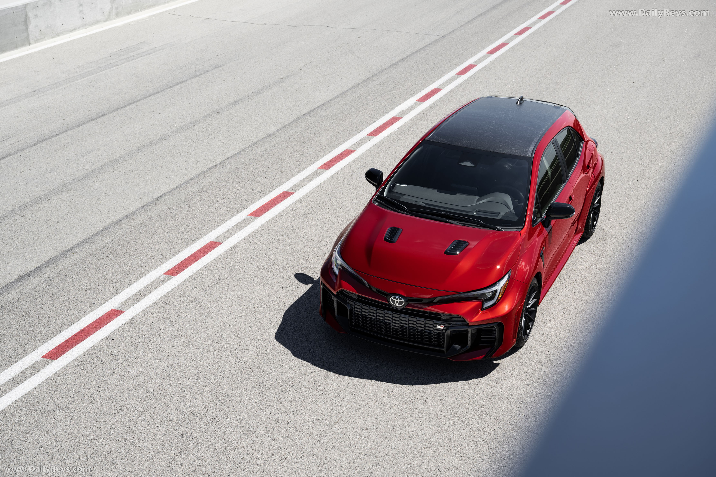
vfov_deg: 26.5
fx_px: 1014
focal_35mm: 51
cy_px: 238
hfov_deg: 38.9
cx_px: 358
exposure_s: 1/80
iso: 50
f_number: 7.1
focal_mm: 51
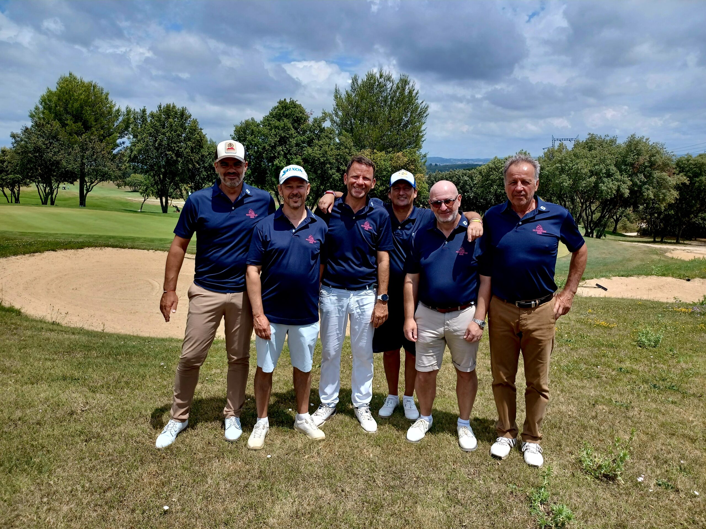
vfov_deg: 54.9
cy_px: 264
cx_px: 353
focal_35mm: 25
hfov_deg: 69.4
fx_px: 510
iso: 32
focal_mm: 4.6
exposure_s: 1/556
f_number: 1.8
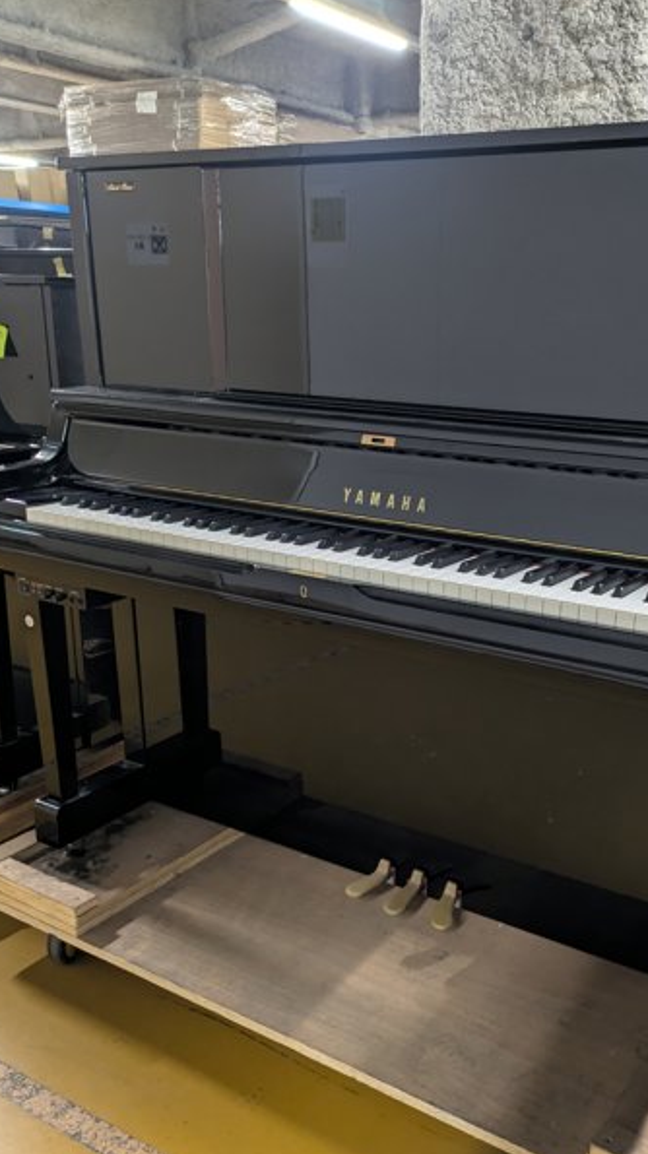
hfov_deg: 35.0
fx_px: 1010
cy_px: 625
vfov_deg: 59.4
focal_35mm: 33
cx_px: 465
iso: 262
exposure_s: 1/25
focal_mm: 5.43
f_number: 1.89
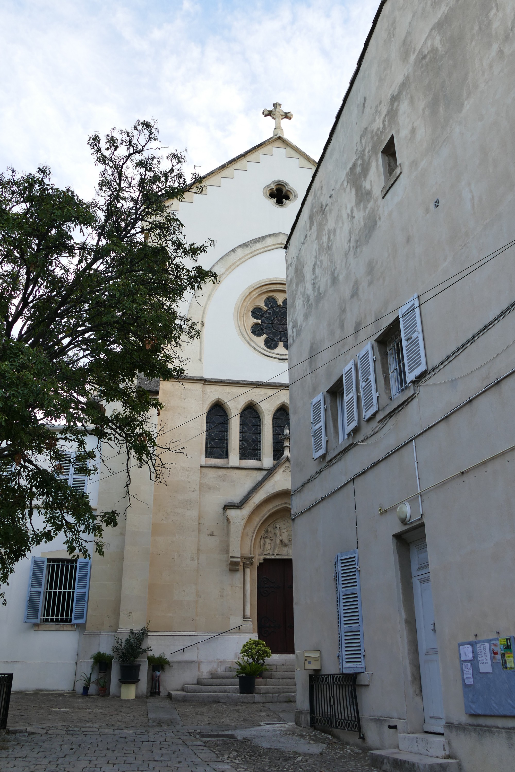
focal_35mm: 31
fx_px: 665
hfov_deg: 42.3
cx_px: 258
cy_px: 386
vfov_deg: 60.3
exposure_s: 1/160
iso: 125
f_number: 3
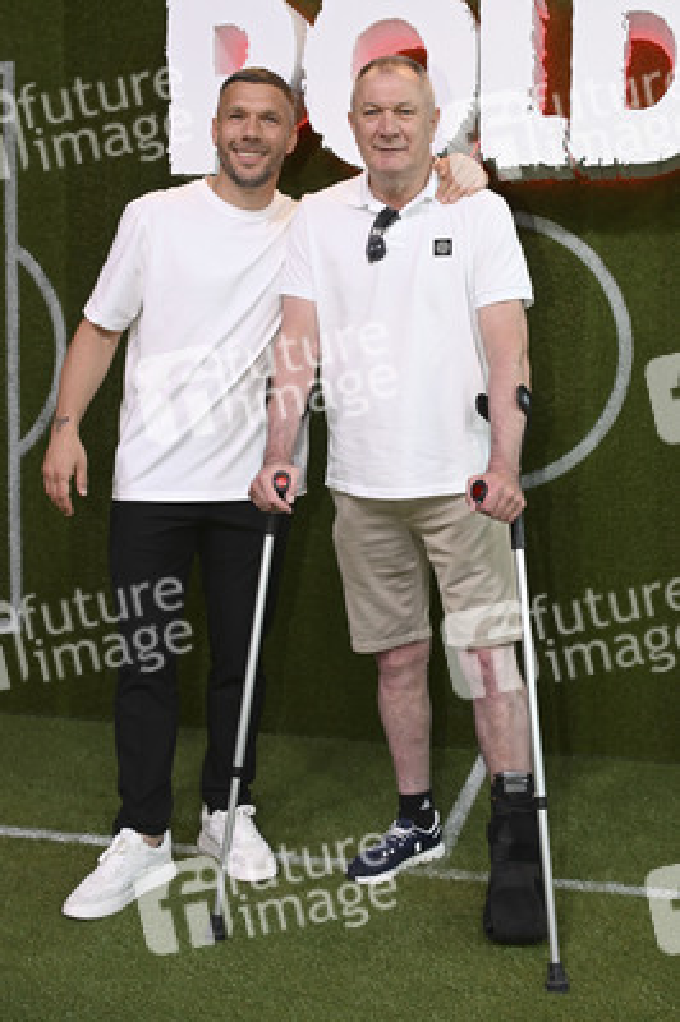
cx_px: 340
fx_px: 993
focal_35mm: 35
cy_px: 511
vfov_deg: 54.5
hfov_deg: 37.8
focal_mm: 35
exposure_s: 1/250
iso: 800
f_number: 4
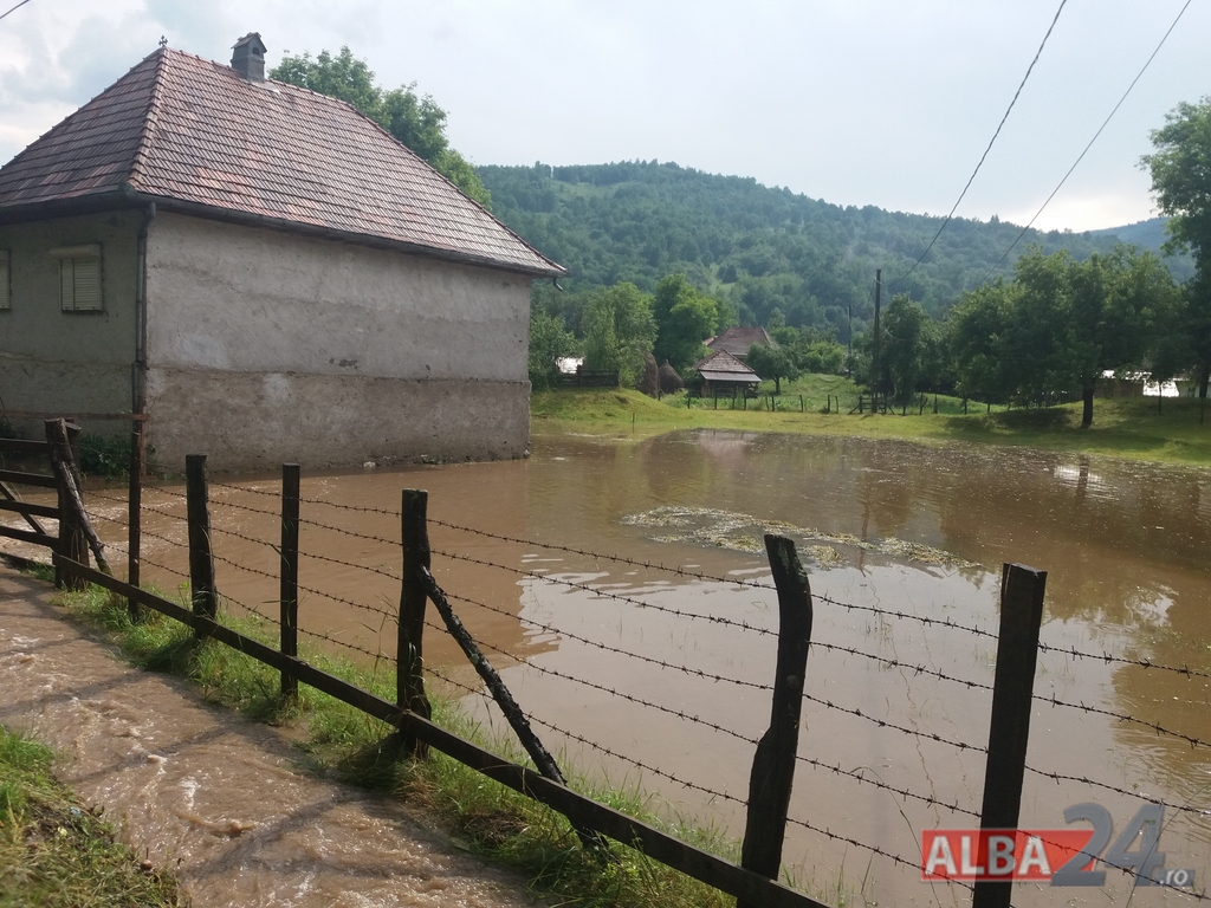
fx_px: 980
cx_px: 606
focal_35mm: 28
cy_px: 454
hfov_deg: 63.4
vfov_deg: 49.7
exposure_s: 1/781
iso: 64
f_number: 1.9
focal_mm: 3.7
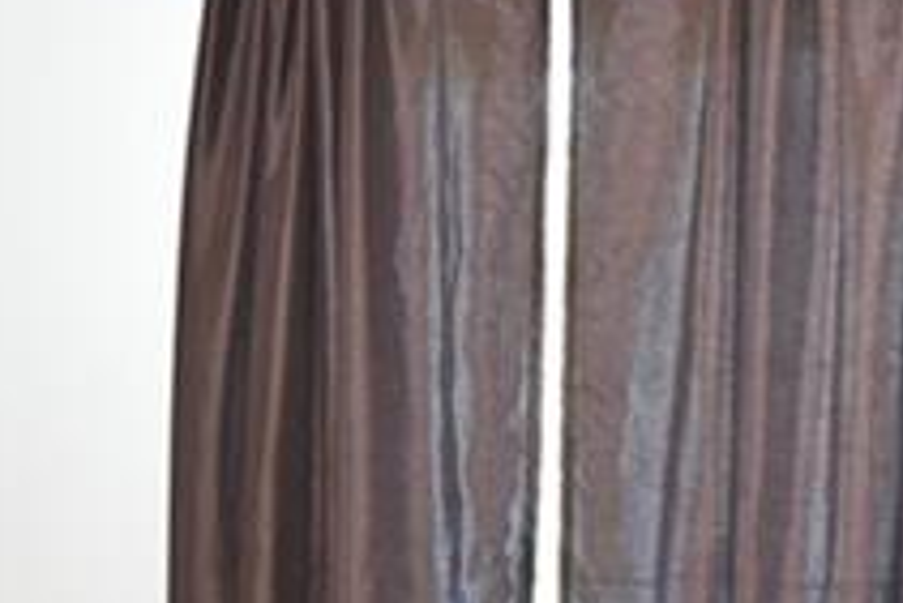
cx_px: -51
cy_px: 714
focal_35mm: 131
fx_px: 3288
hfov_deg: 15.3
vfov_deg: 10.3
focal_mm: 18
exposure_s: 1/30
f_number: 5
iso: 800
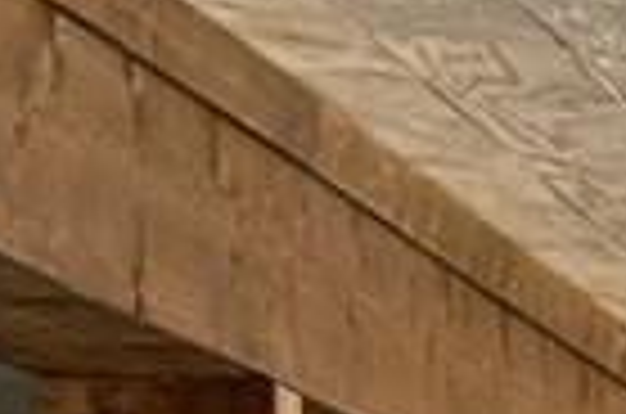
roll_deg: +0.0
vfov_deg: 3.6
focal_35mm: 369
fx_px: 6402
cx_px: 1527
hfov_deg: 5.4
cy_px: 1336
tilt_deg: -4.2
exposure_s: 1/95
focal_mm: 6.76
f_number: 1.78
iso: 100
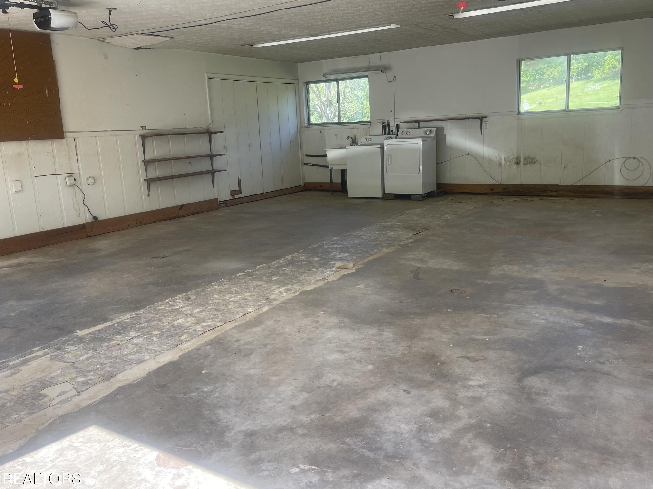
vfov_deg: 49.7
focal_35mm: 28
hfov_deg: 63.4
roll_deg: +2.6
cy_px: 230
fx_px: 528
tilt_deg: -11.5
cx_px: 331
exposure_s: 1/279
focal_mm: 5.1
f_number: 1.6
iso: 32
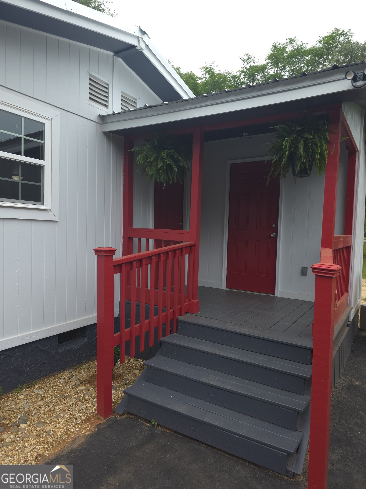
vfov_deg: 73.9
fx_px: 324
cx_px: 183
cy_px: 244
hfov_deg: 58.9
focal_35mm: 23
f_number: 1.7
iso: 12
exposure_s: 1/208
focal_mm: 6.3
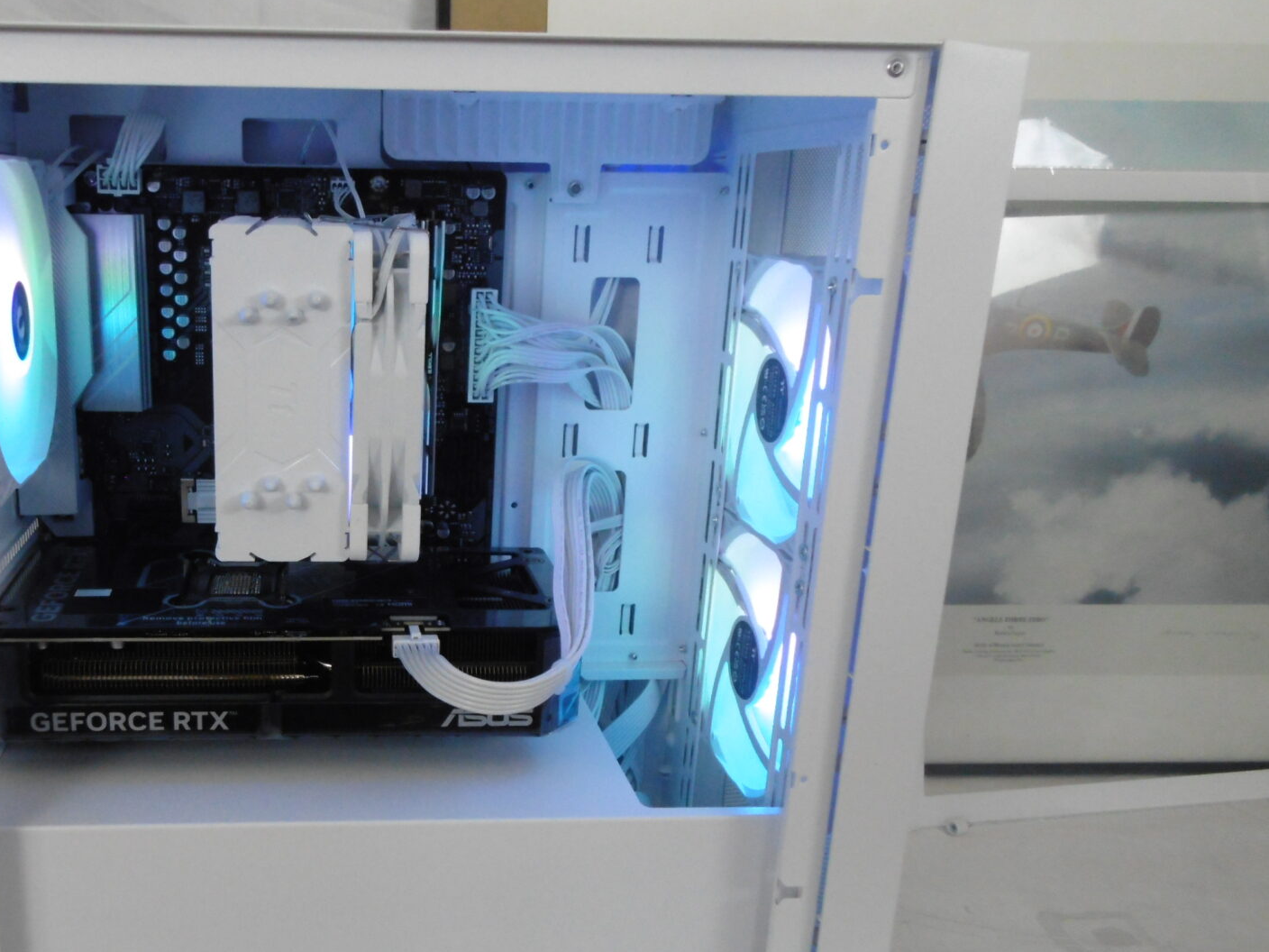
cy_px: 550
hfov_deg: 55.1
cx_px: 382
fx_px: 1173
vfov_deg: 44.0
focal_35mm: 32
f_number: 3
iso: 250
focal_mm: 4
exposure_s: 1/60
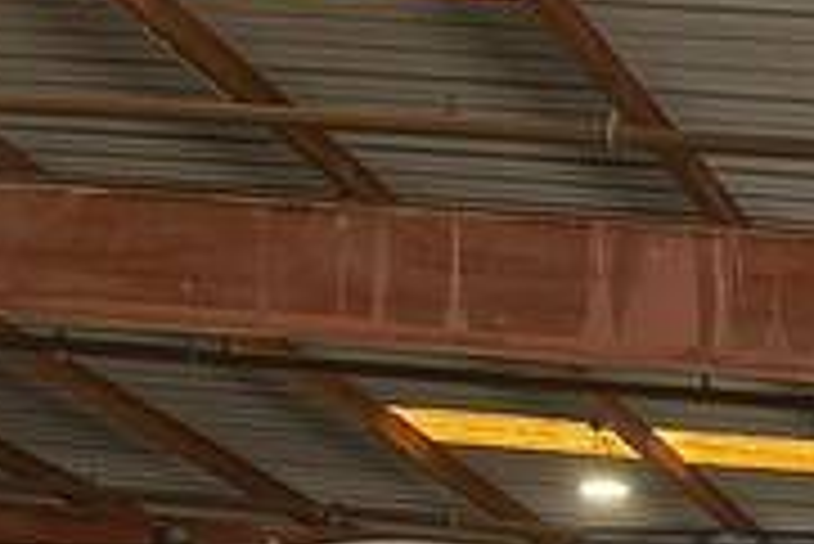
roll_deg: -0.2
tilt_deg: -1.2
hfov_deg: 14.1
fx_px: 3123
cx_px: 1133
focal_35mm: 138
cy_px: 1277
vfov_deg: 9.0
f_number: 1.78
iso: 64
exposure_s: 1/129
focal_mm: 6.76
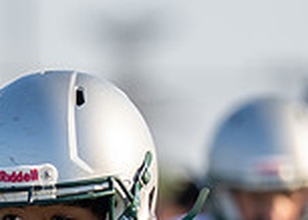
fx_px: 9841
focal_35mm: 1126
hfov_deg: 1.8
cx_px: 144
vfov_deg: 1.3
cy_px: 321
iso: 100
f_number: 2.8
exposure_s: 1/1600
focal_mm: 200
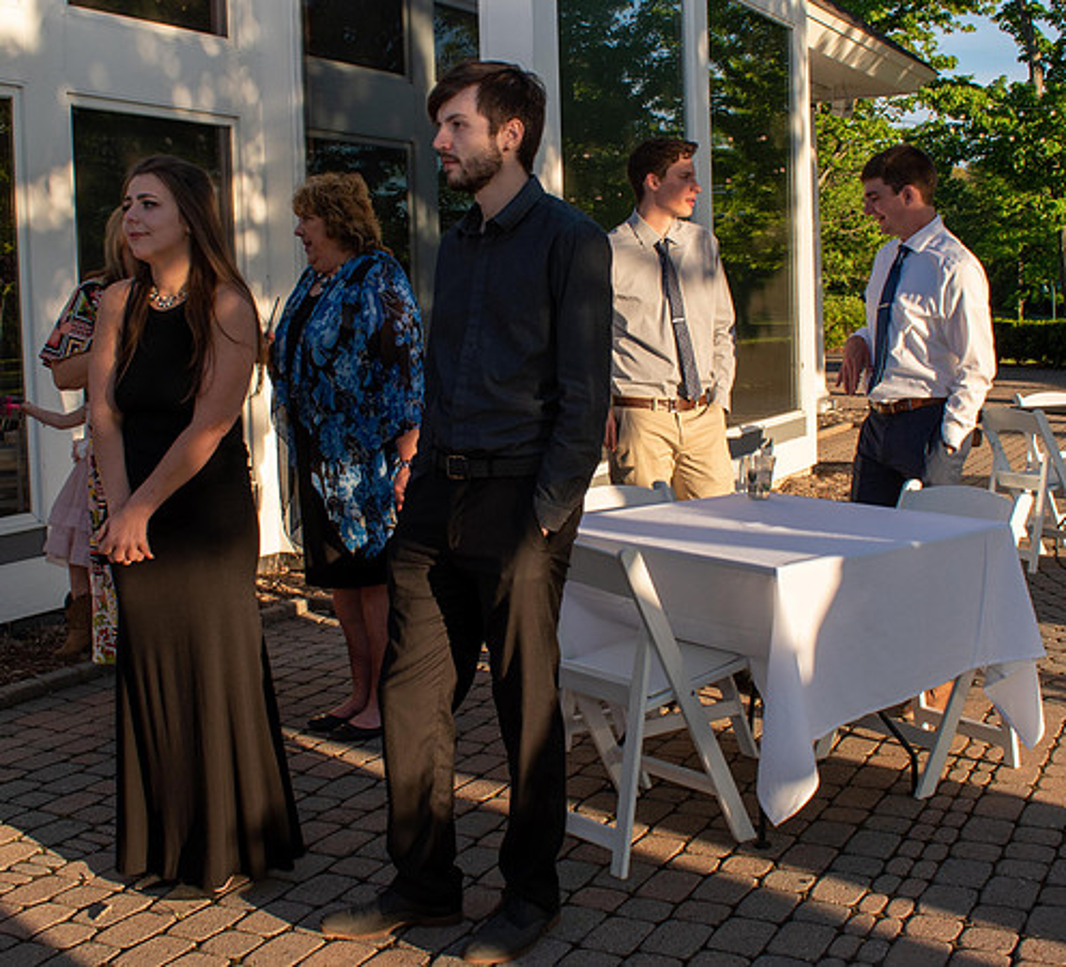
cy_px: 391
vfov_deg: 35.6
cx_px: 511
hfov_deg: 39.1
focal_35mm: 45
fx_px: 1500
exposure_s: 1/200
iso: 100
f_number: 7.1
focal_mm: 20
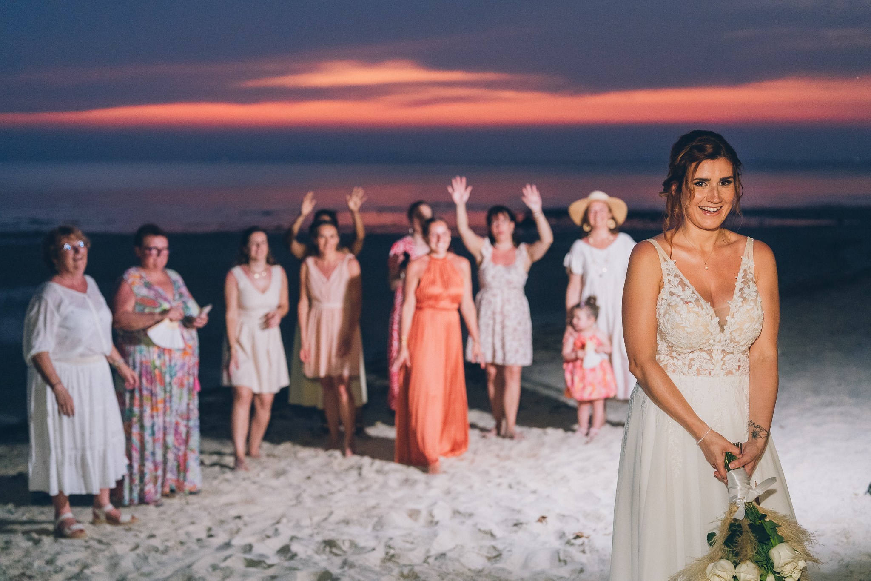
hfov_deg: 37.1
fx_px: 1296
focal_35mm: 54
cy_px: 290
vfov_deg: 25.2
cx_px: 453
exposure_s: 1/250
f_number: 2.5
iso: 3200
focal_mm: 50
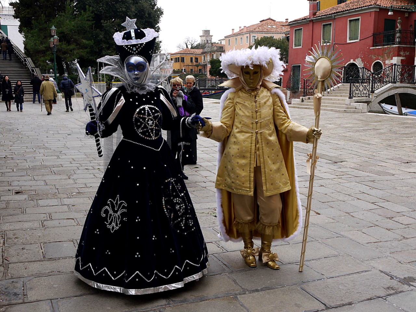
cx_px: 208
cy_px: 156
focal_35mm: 36
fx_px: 433
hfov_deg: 51.4
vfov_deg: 39.7
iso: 100
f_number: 6.3
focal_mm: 18
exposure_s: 1/125
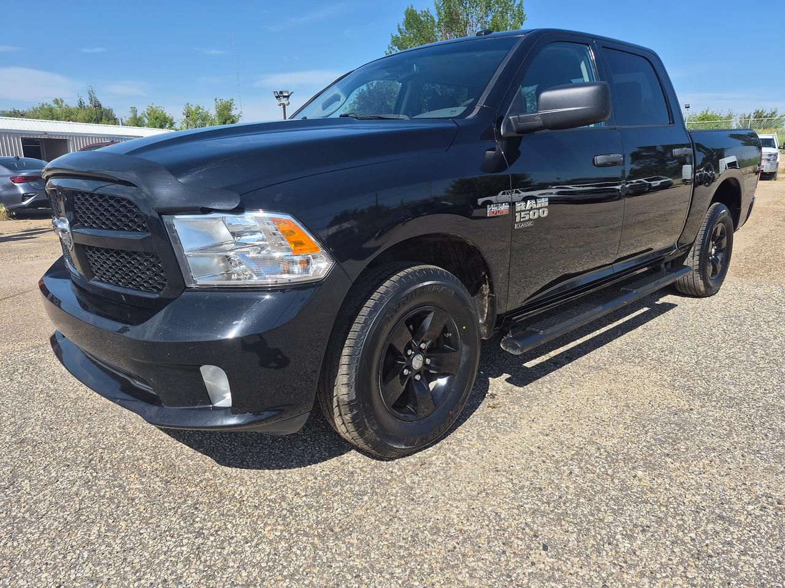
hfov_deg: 73.9
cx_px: 392
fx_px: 522
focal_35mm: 23
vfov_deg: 58.9
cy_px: 294
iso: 80
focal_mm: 5.4
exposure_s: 1/4672
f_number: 1.8
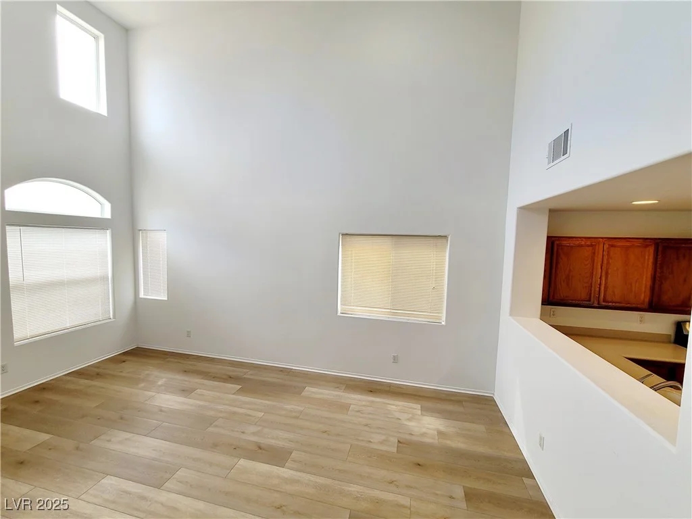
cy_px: 260
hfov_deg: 106.2
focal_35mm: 13
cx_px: 346
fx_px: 260
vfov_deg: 89.9
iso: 80
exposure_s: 1/120
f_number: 2.2
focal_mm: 2.2
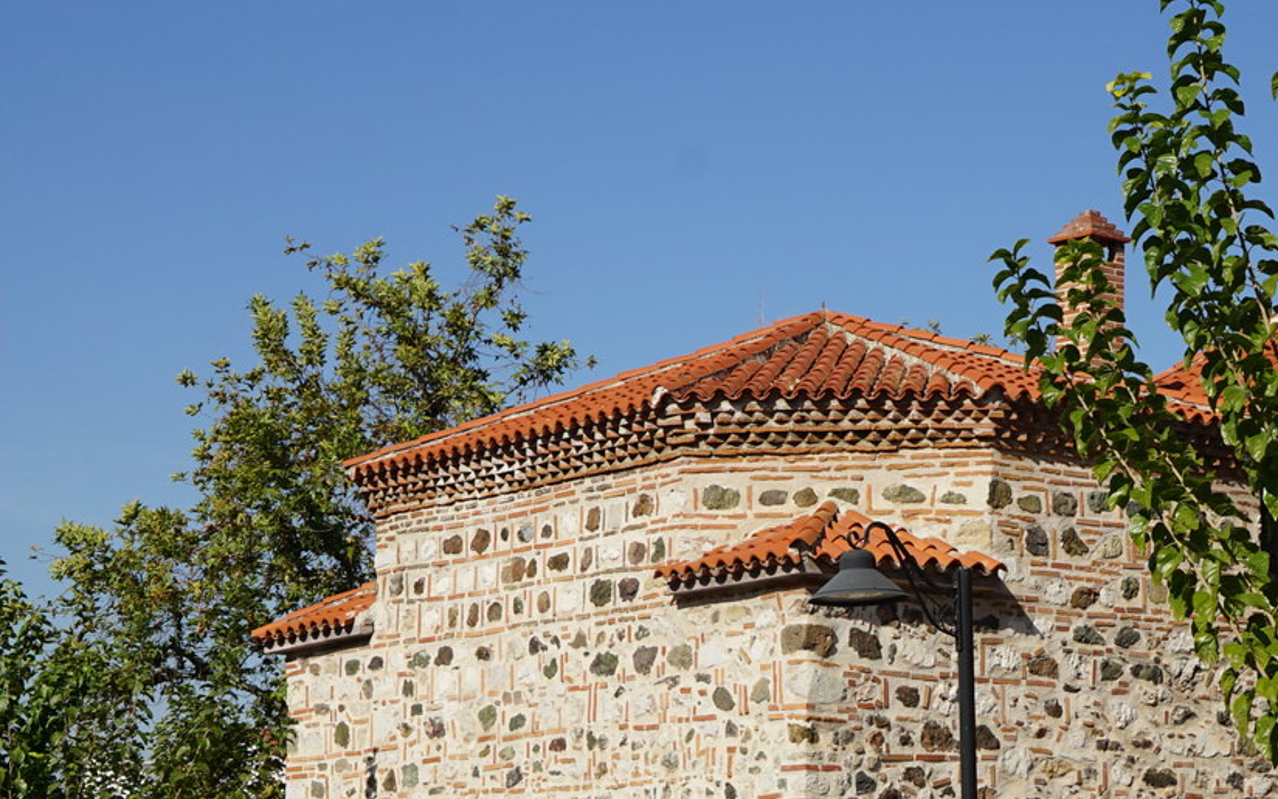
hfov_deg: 23.2
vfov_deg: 14.5
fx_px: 3100
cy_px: 773
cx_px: 884
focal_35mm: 89
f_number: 7.1
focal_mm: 40
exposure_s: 1/500
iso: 100
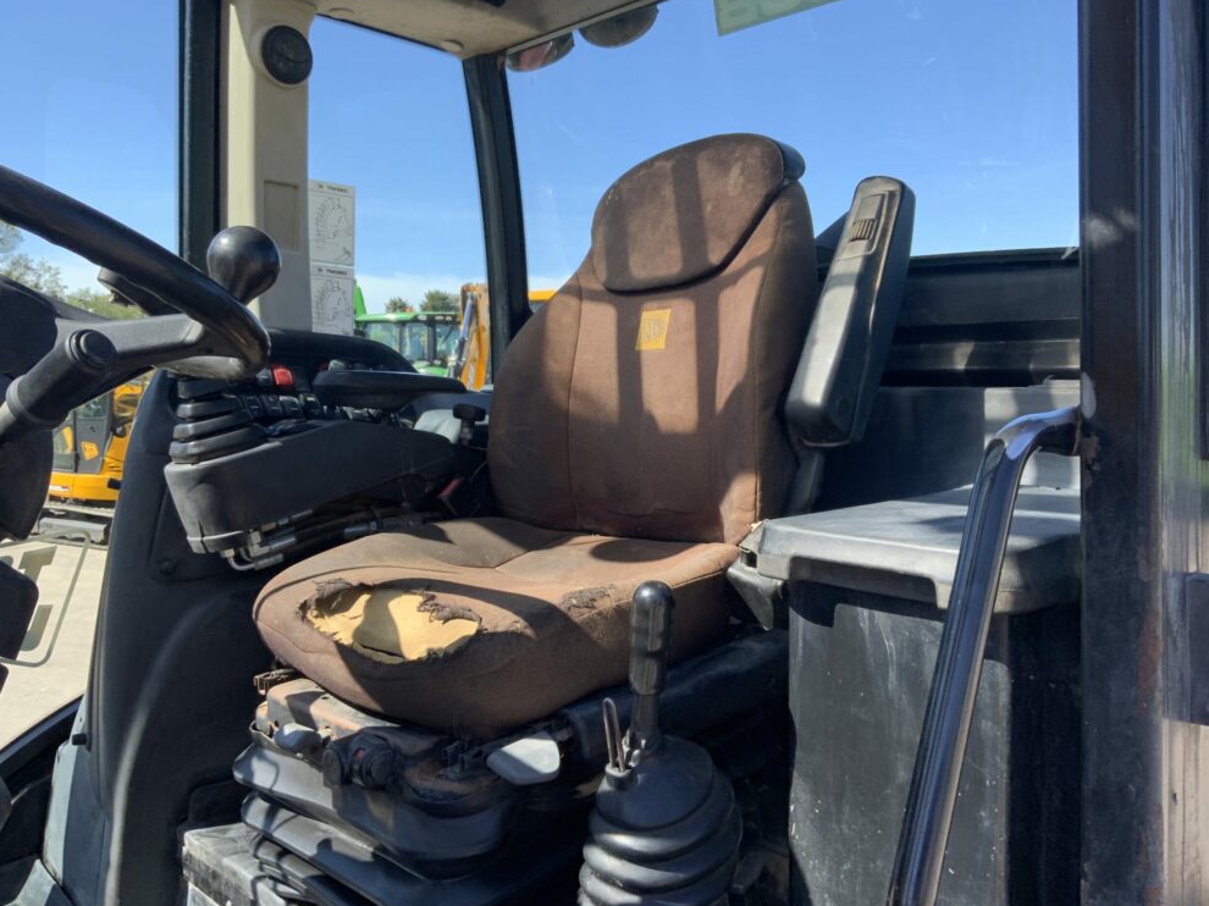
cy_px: 452
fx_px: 1048
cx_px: 607
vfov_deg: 46.8
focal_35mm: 30
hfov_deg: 60.0
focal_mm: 3
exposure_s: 1/519
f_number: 1.8
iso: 16
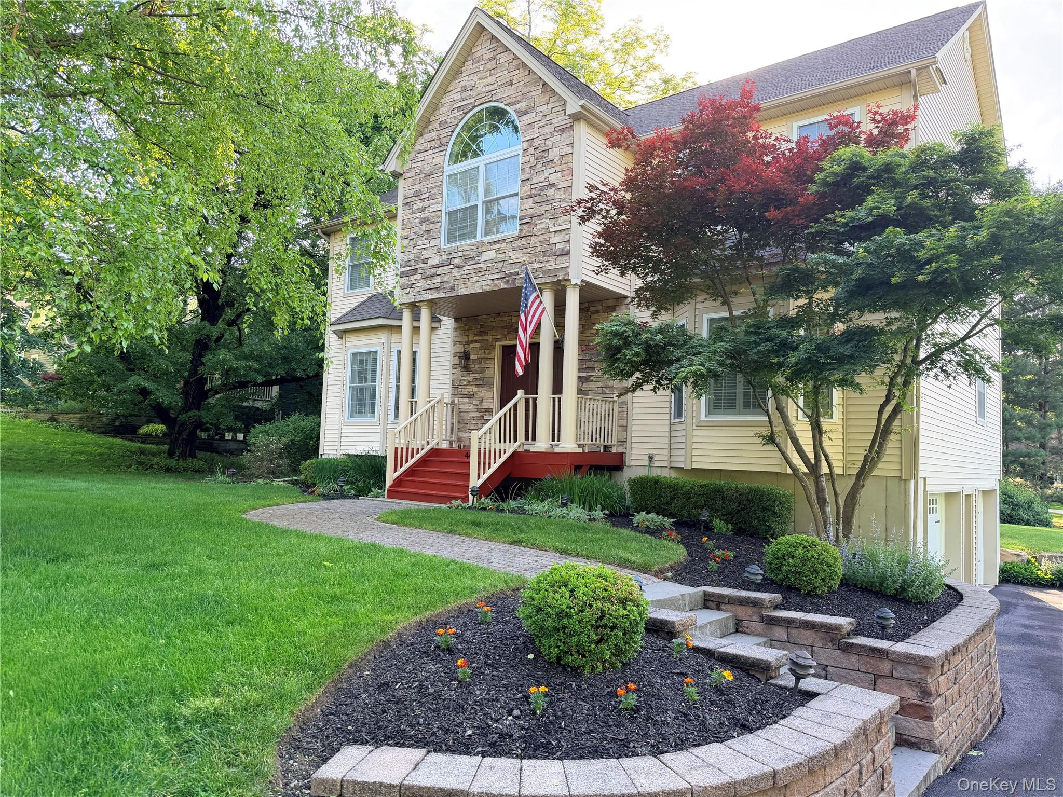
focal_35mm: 24
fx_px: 737
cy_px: 398
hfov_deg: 71.6
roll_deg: -1.6
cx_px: 532
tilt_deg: +4.1
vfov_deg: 56.8
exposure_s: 1/177
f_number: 1.78
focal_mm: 6.76
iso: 80
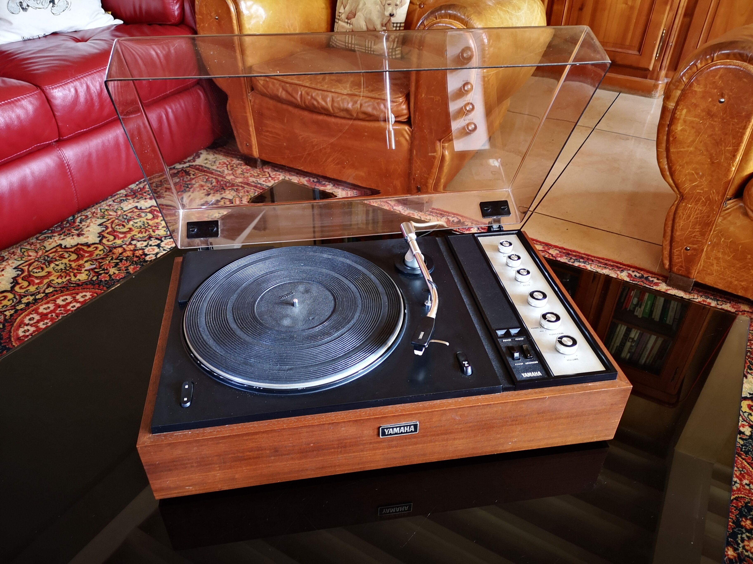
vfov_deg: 51.4
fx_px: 587
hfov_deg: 65.3
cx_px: 376
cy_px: 282
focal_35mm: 27
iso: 400
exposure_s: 1/25
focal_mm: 5.58
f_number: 1.8
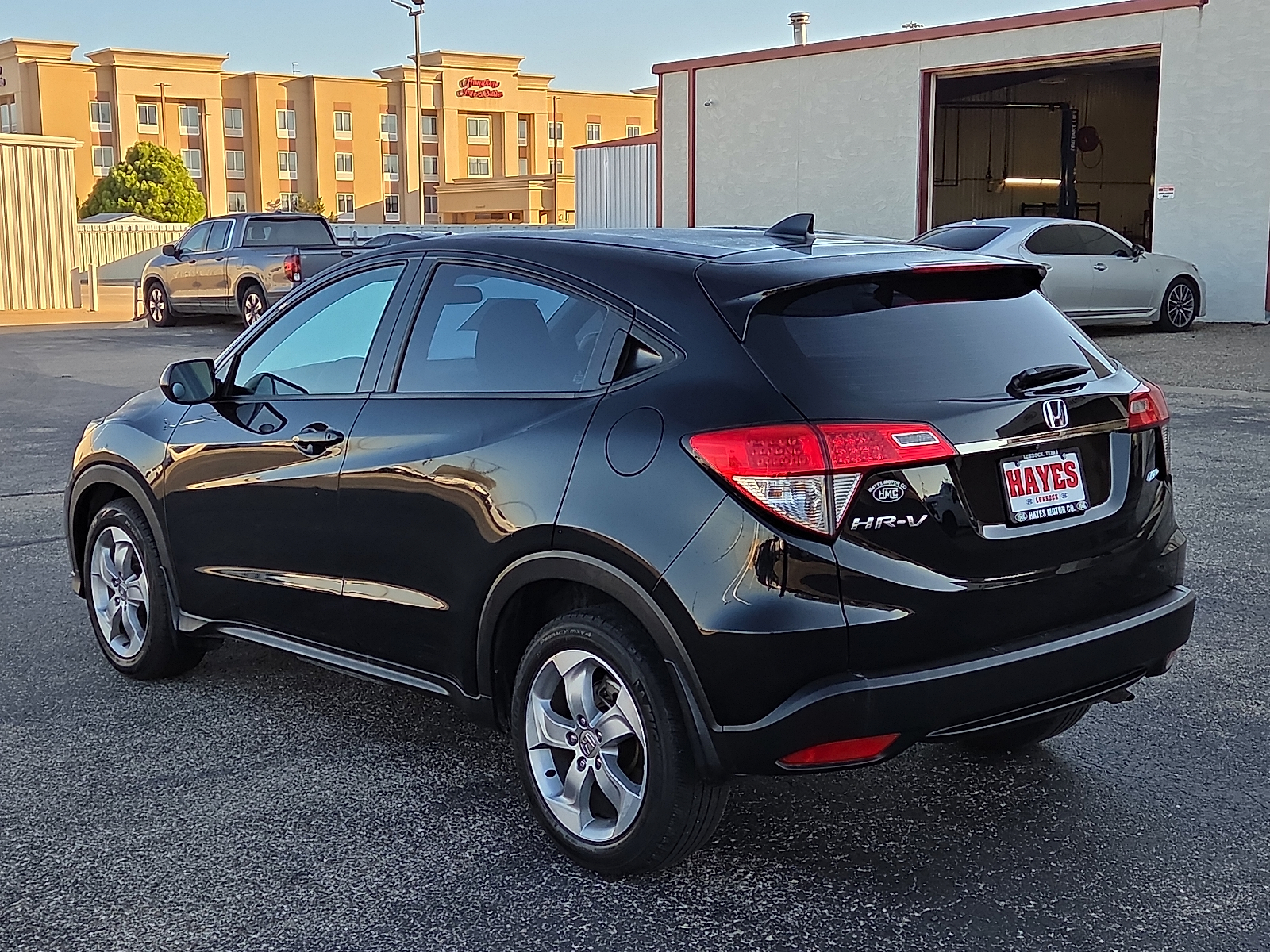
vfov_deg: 30.9
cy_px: 476
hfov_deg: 40.4
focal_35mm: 47
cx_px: 635
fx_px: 1724
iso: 25
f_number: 1.8
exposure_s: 1/769
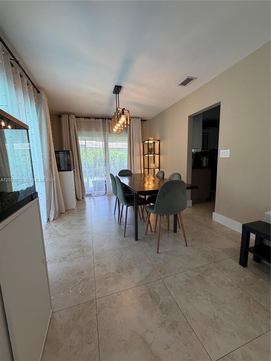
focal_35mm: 14
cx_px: 136
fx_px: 146
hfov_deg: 85.7
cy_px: 180
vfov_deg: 102.1
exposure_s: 1/120
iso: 160
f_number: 2.2
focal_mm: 2.22
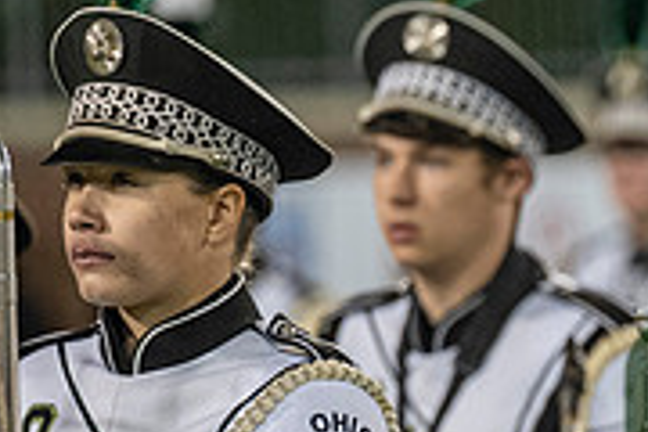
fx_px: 17405
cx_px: 896
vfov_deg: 1.4
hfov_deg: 2.1
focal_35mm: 967
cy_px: 486
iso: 1000
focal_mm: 200
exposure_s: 1/500
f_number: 2.8
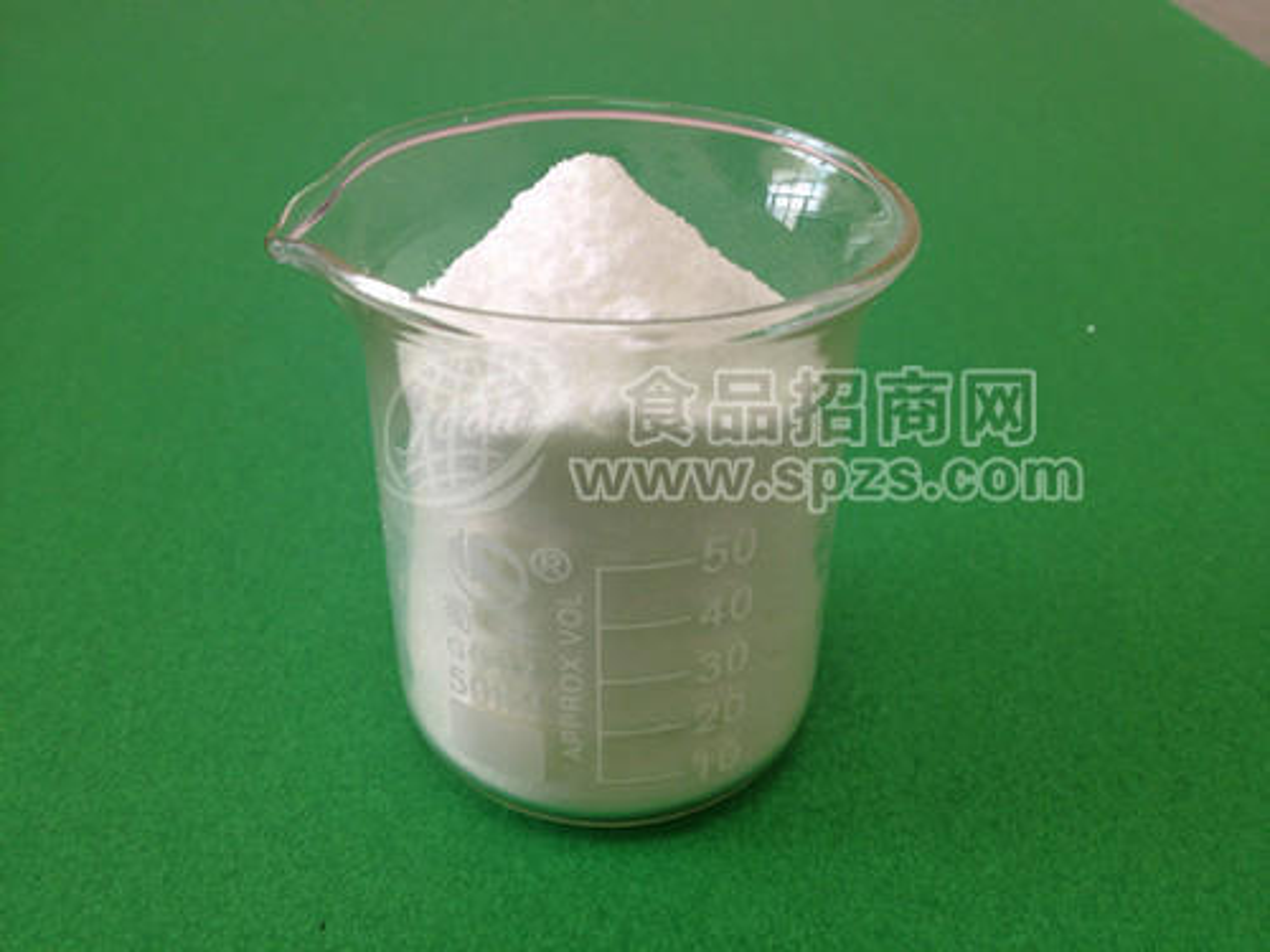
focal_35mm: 35
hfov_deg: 52.6
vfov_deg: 40.7
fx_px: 1284
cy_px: 476
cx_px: 635
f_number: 2.4
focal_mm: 4.28
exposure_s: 1/20
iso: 64
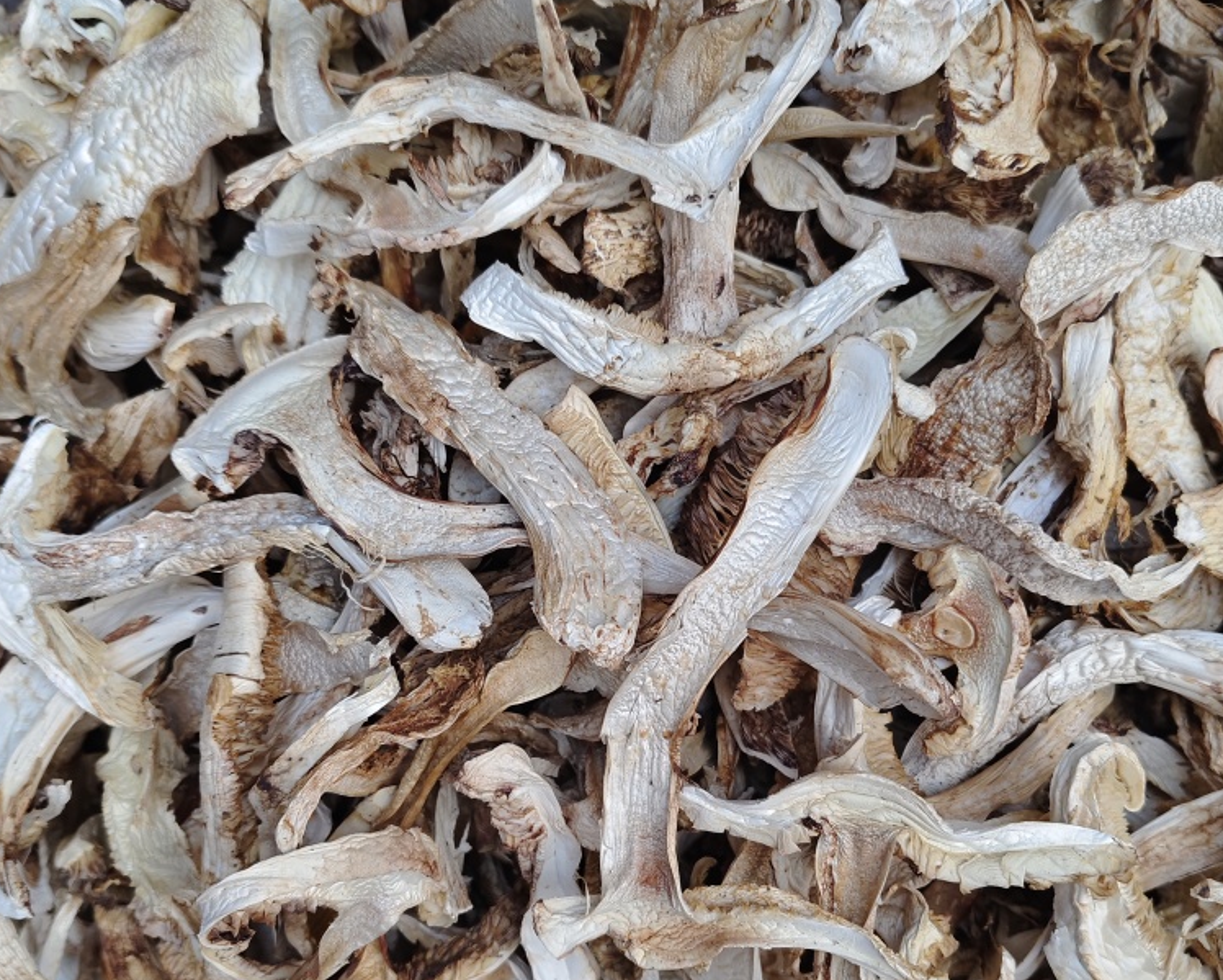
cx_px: 605
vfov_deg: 45.6
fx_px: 1159
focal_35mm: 32
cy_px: 582
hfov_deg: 55.6
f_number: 1.88
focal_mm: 5.56
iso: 460
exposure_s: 1/100
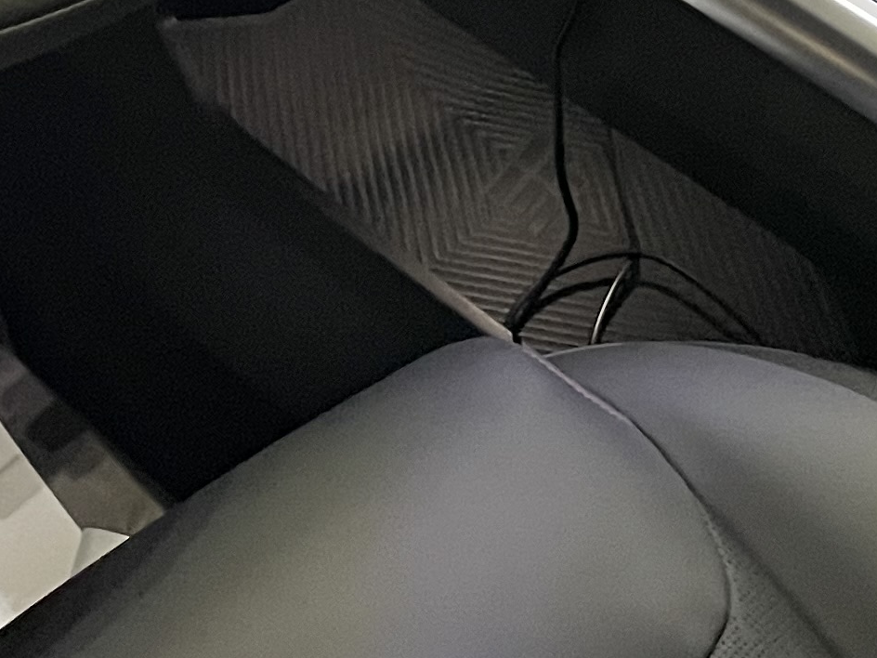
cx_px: 58
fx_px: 2812
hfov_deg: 17.4
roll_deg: -4.7
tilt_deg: -32.9
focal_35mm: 111
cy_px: -351
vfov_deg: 12.6
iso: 800
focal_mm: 4.2
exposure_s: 1/30
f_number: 1.6
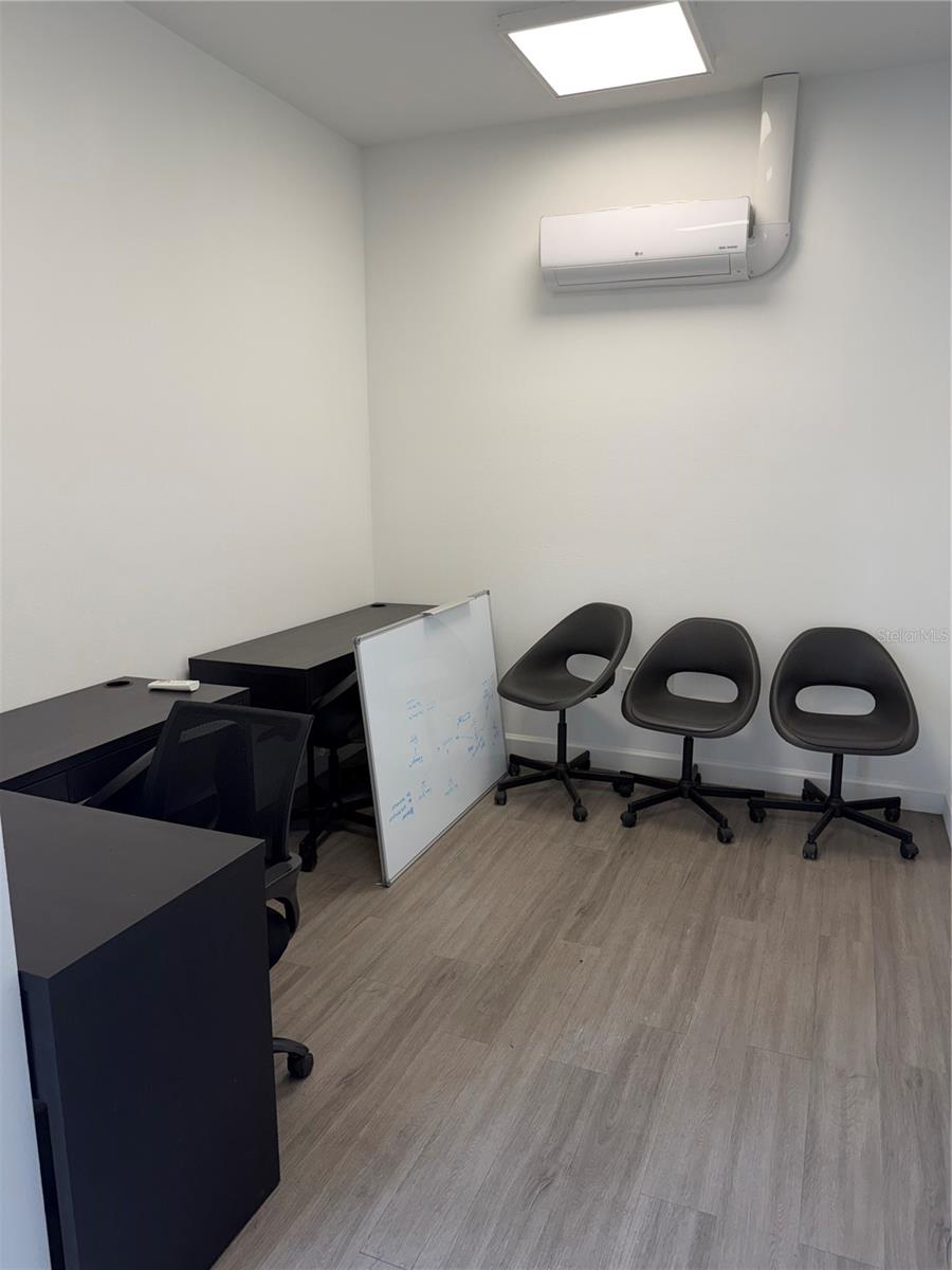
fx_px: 880
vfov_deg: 71.6
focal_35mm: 24
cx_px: 476
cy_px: 635
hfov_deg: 56.8
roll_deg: -0.3
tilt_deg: -11.3
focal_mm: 6.76
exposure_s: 1/120
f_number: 1.78
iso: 80
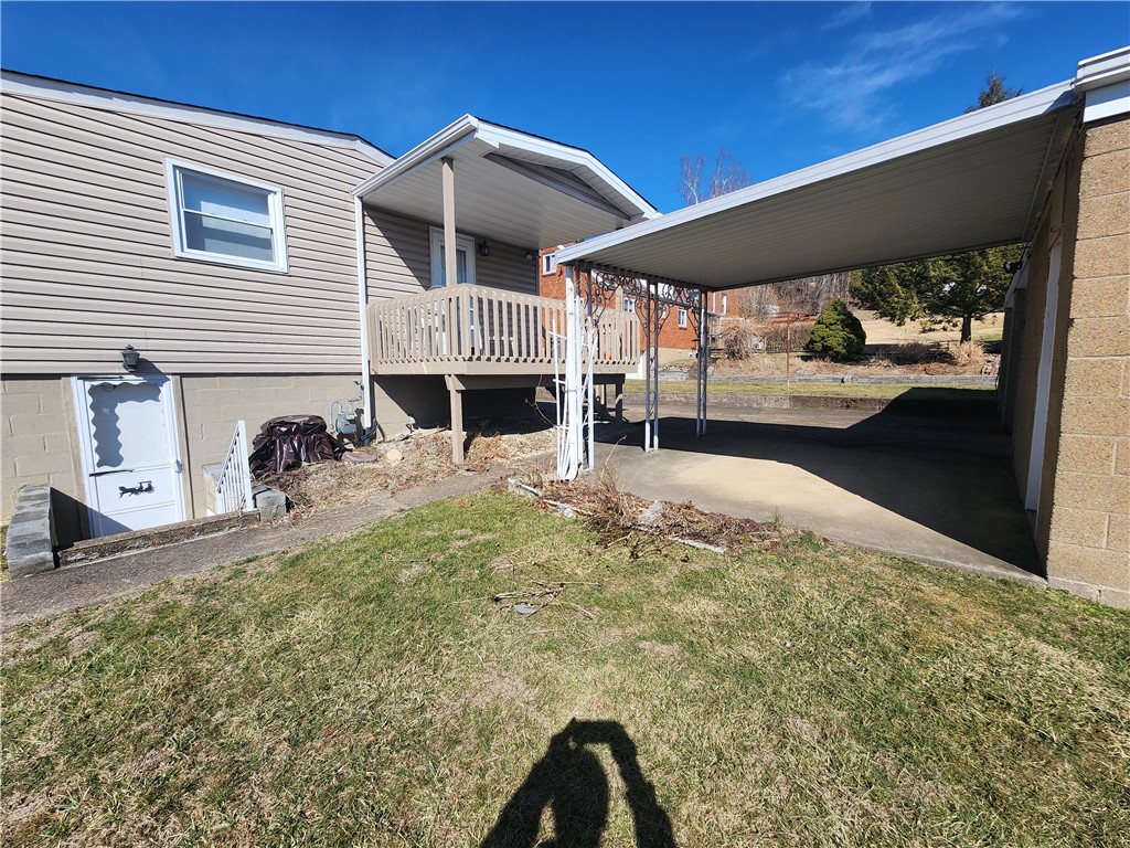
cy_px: 424
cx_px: 565
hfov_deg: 106.2
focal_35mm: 13
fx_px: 424
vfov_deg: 89.9
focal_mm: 2.2
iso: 50
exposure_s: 1/2010
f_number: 2.2
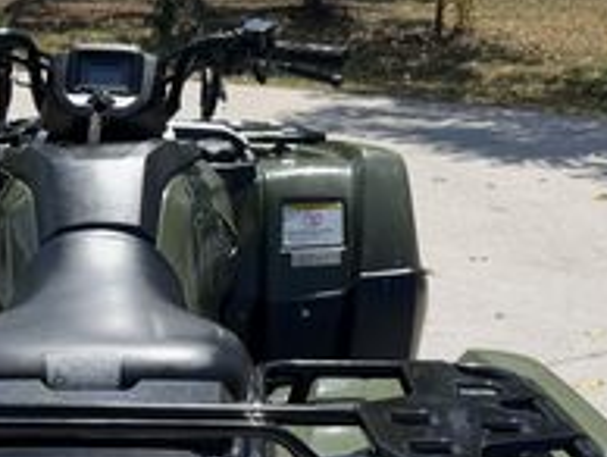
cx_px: 41
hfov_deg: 23.9
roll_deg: +2.1
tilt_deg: -25.7
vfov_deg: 17.9
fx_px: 1387
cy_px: 529
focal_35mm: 79
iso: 80
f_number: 1.78
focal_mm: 6.76
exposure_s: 1/4975
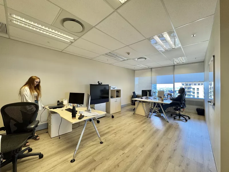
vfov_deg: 85.7
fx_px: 93
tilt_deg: -0.8
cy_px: 86
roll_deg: -0.6
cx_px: 114
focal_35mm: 14
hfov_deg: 102.1
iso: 125
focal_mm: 2.22
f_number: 2.2
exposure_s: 1/100
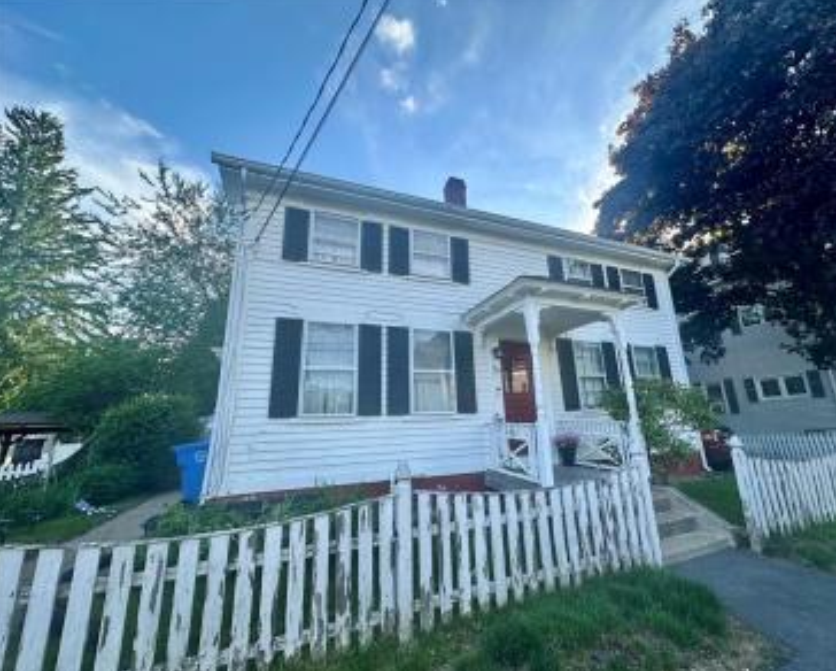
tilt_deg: +14.6
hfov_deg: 96.5
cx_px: 450
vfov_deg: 84.1
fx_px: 372
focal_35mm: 15
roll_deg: +2.4
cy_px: 333
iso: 40
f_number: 2.2
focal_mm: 2.22
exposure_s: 1/487
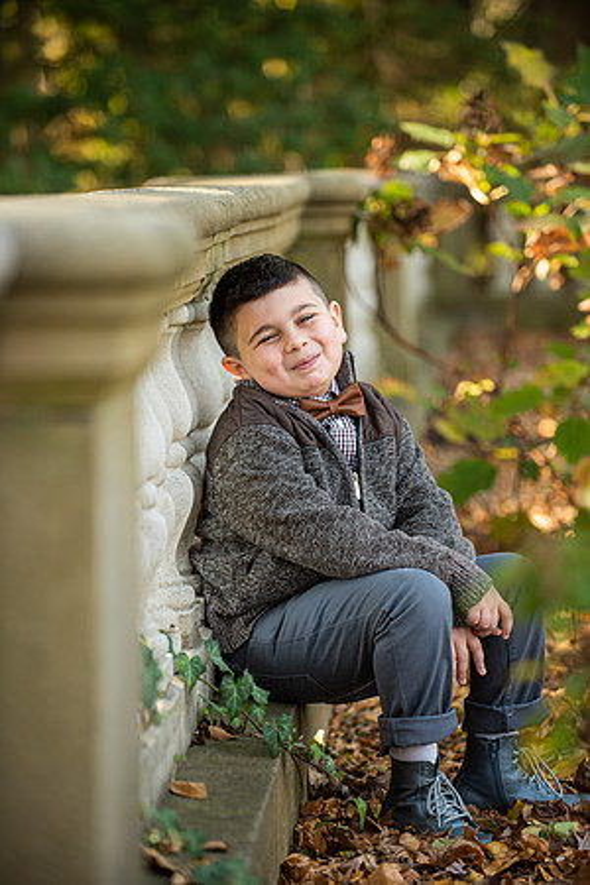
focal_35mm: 150
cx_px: 295
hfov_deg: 9.1
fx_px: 3687
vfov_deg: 13.7
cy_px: 442
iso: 250
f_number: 3.5
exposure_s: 1/200
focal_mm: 150
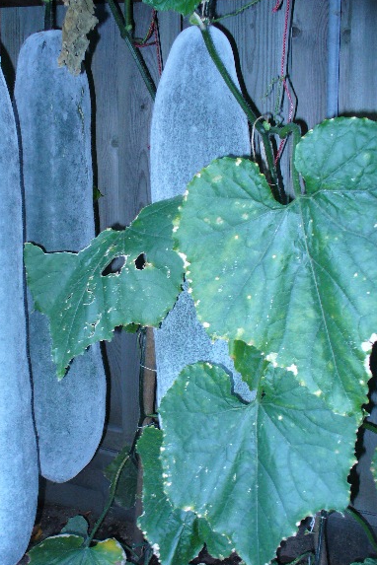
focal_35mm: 43
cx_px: 141
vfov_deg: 45.4
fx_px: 675
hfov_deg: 31.1
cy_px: 270
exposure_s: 1/30
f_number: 2.8
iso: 200
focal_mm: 6.1
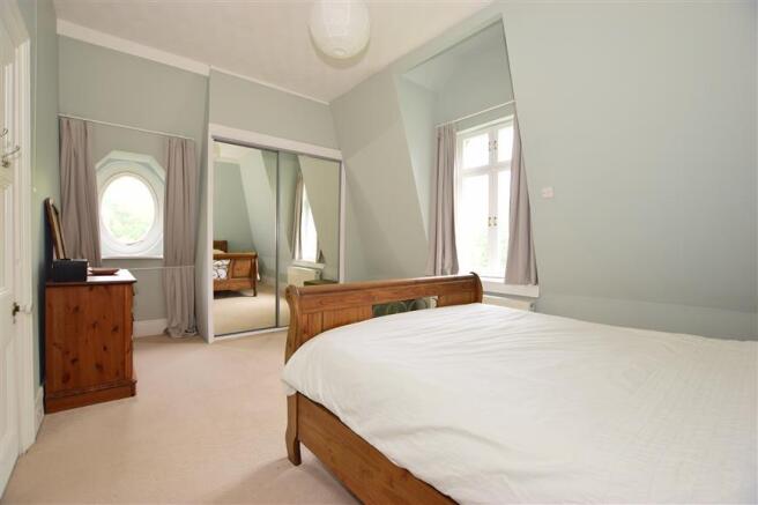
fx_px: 316
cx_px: 379
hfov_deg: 100.4
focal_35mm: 15
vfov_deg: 77.3
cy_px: 252
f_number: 5
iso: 200
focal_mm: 10
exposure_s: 1/15
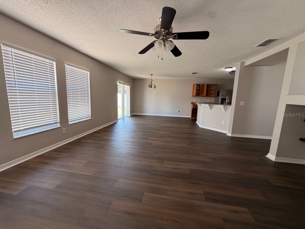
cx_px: 152
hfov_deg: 102.1
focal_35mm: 14
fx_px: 123
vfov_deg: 85.7
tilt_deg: -8.2
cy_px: 114
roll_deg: -1.5
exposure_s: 1/121
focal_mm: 2.22
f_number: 2.2
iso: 160
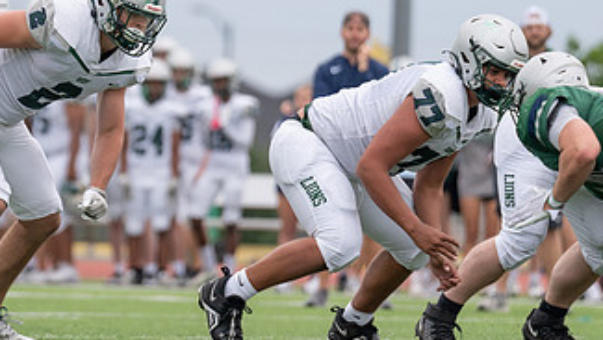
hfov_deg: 4.2
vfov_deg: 2.3
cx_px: 44
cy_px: 63
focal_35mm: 518
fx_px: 8284
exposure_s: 1/1250
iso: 250
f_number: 2.8
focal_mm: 200
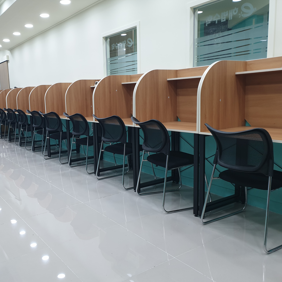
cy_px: 140
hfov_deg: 51.7
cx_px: 98
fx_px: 286
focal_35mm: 31
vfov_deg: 52.5
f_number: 2.4
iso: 100
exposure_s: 1/60
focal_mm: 4.3
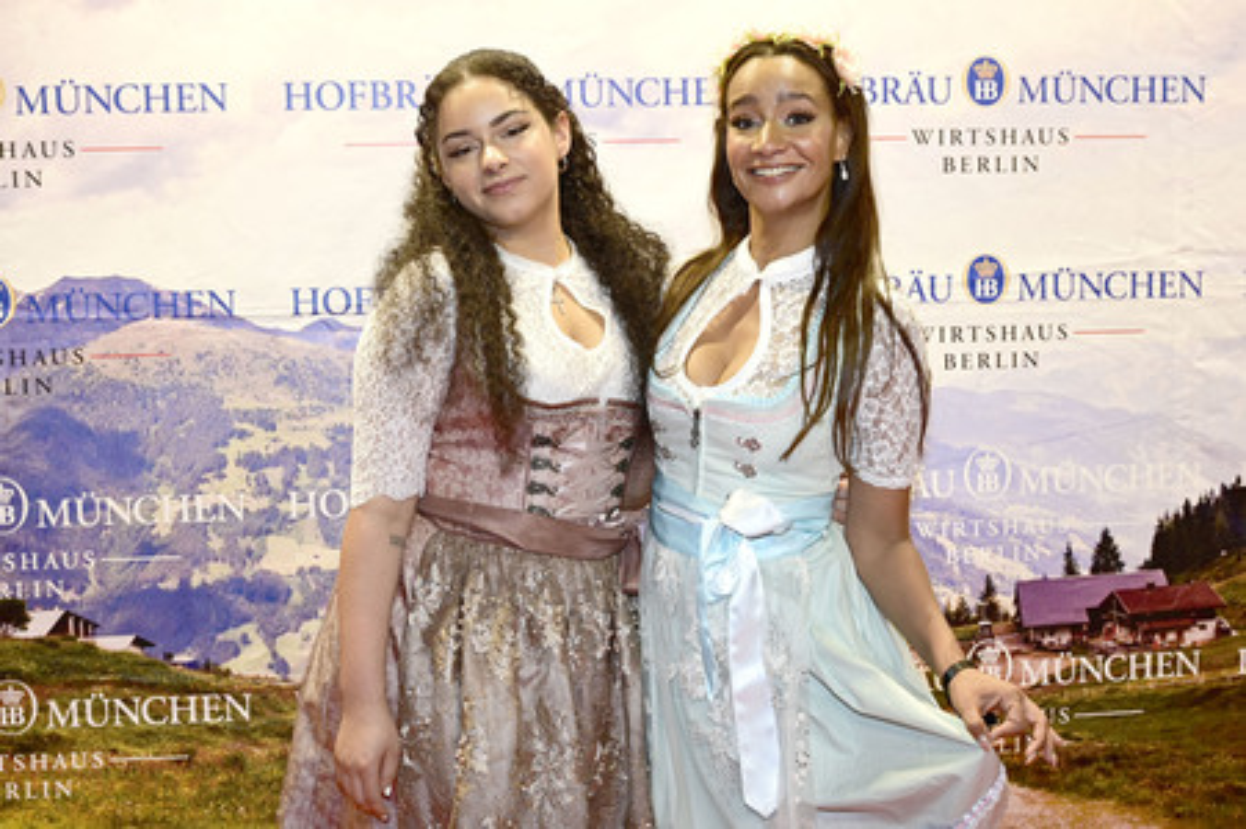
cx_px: 623
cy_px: 414
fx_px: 1556
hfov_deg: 43.6
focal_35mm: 45
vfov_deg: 29.8
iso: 1000
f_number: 5.6
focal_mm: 45
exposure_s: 1/200
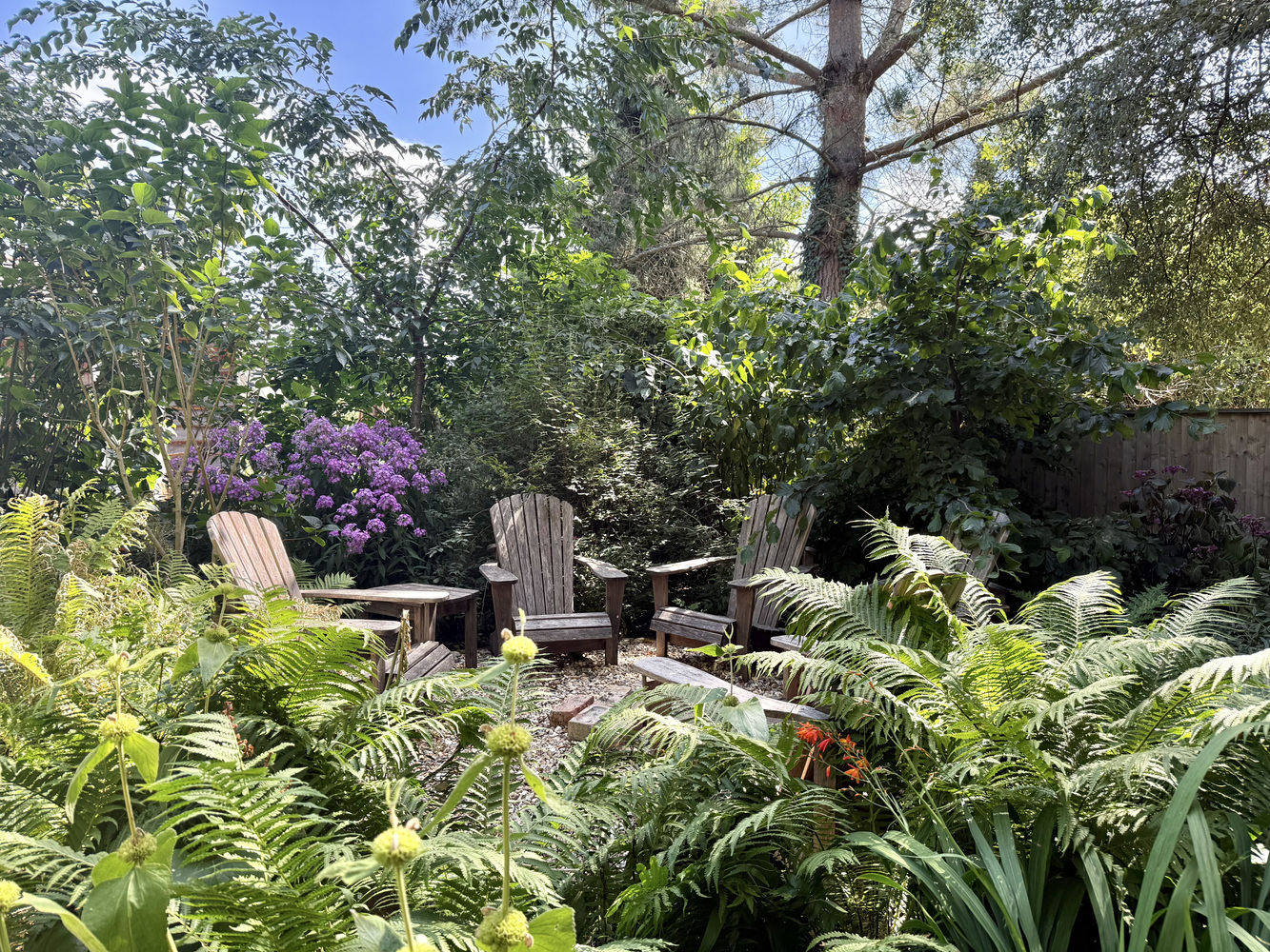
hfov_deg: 71.6
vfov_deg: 56.8
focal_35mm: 24
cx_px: 635
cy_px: 476
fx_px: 881
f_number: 1.78
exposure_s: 1/470
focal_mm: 6.76
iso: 100
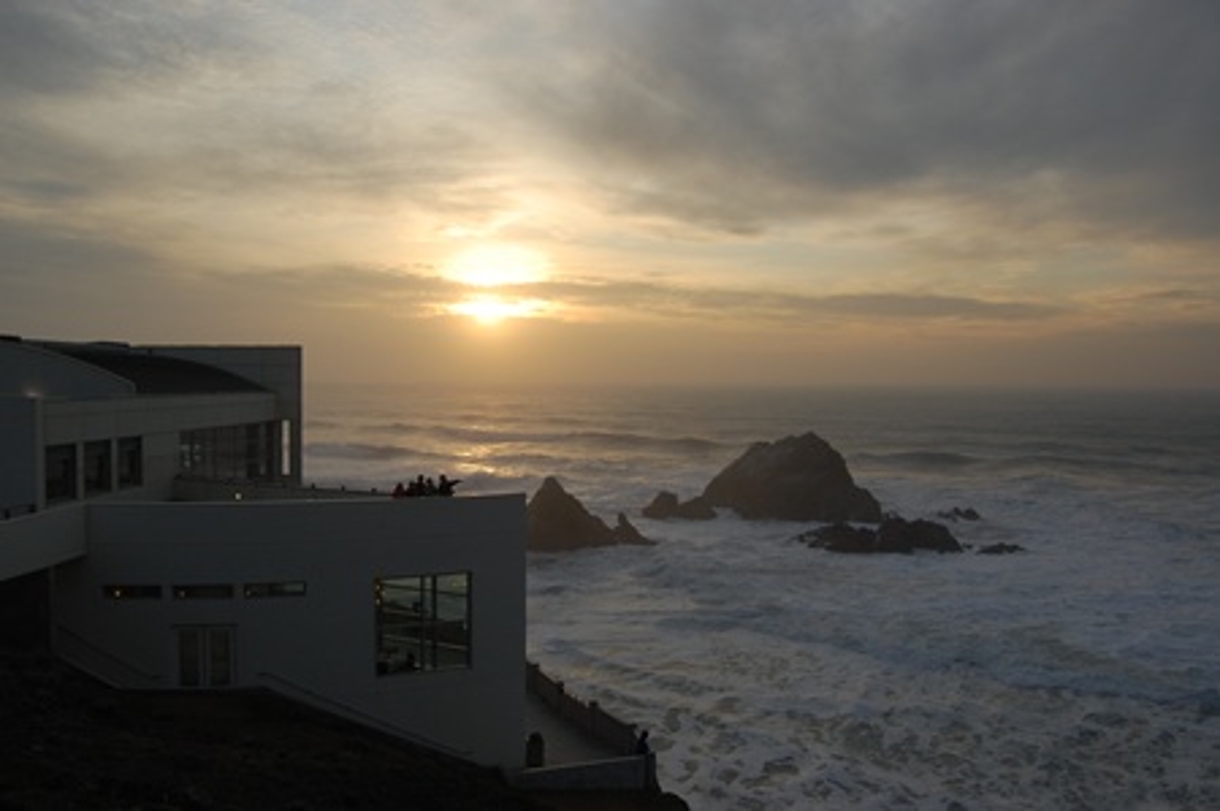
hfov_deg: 62.0
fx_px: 1016
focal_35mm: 30
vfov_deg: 43.5
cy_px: 406
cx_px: 610
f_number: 9
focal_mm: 20
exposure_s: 1/320
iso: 200
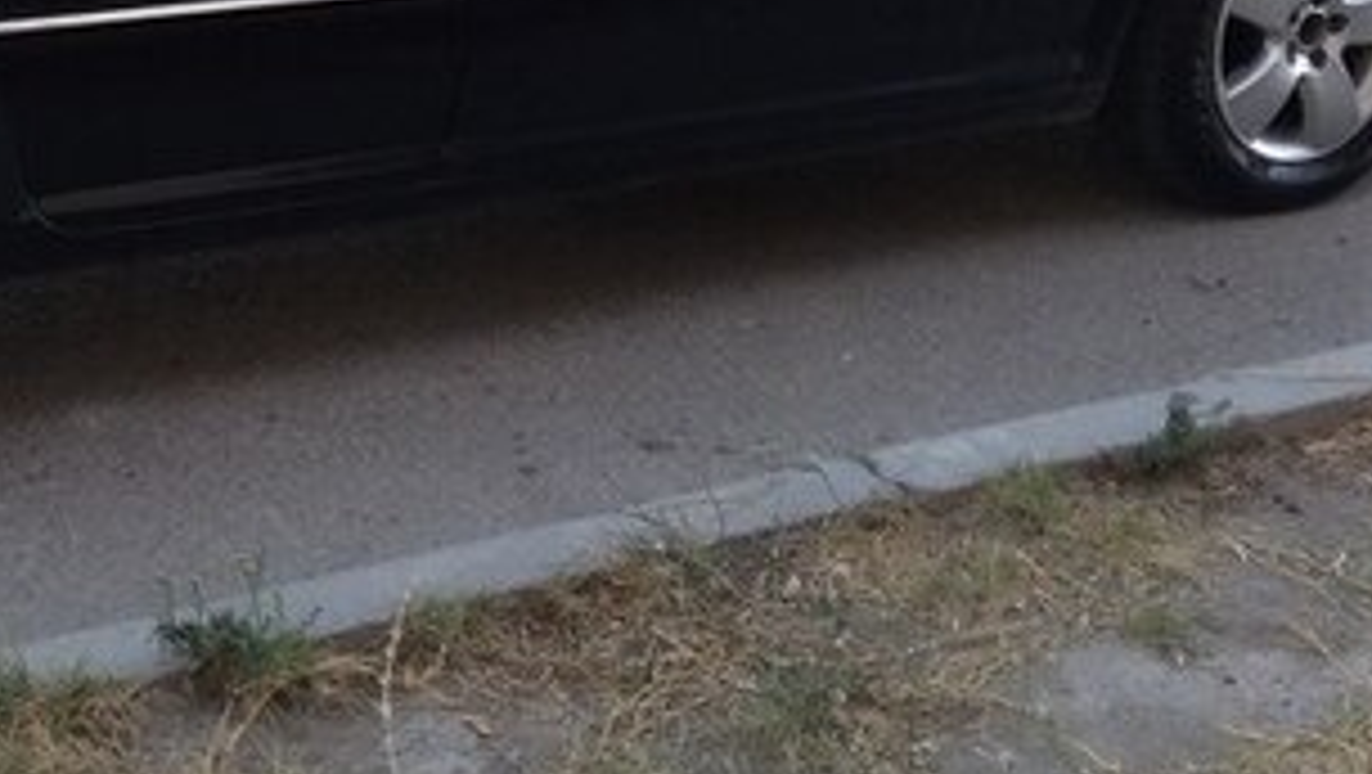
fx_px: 2657
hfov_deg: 28.0
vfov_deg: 15.7
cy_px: -254
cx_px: 162
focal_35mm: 73
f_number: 2.2
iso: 64
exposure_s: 1/100
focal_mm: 3.3
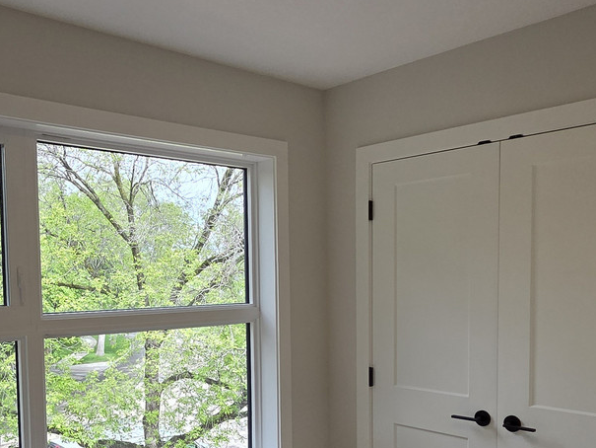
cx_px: 224
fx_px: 568
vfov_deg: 42.0
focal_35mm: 33
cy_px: 320
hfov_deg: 54.7
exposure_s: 1/235
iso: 50
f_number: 2.2
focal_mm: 2.2
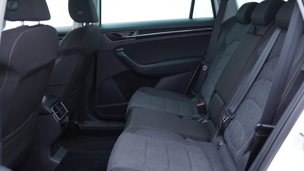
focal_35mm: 38
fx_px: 306
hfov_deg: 52.8
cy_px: 74
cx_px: 153
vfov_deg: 31.2
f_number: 2.8
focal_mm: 24
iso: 250
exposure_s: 1/40
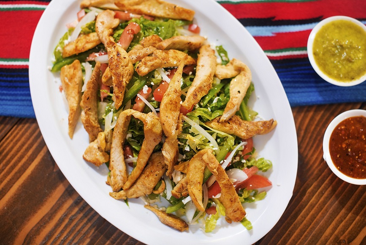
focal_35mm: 50
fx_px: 509
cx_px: 183
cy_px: 122
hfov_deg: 39.6
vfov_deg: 27.0
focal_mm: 50
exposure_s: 1/160
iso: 200
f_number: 3.5
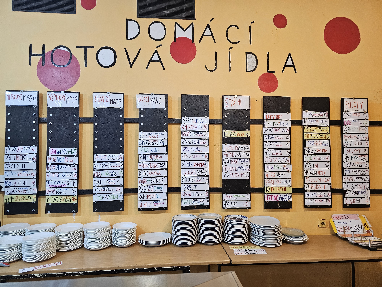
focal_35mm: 23
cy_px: 144
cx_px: 191
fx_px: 254
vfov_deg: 58.9
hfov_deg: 73.9
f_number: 1.7
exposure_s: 1/100
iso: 250
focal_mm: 6.3
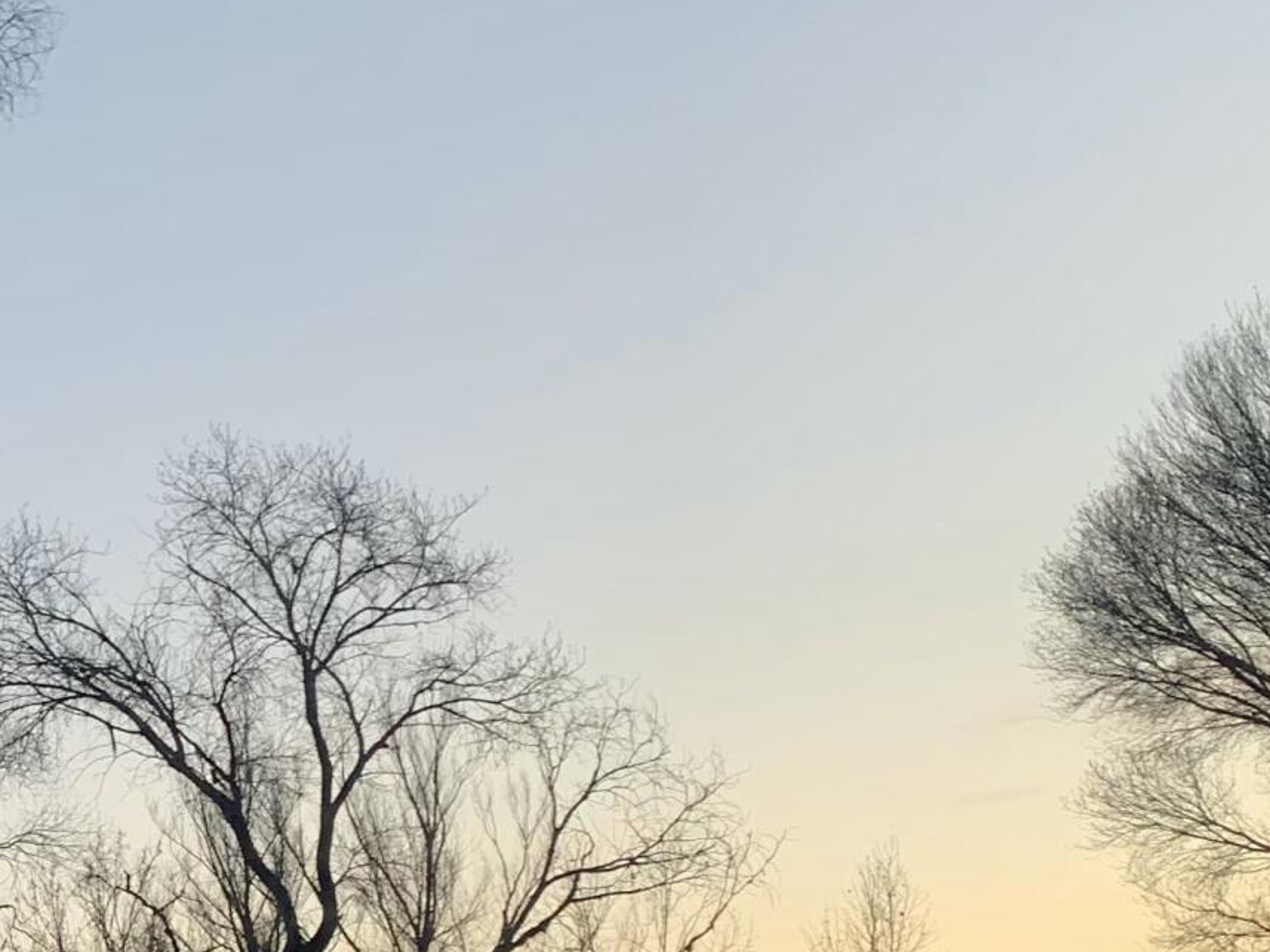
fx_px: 3339
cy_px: 844
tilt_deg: +7.8
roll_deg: +1.0
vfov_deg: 16.1
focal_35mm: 91
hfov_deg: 20.5
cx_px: -126
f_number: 1.8
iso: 32
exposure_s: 1/122
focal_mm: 4.25
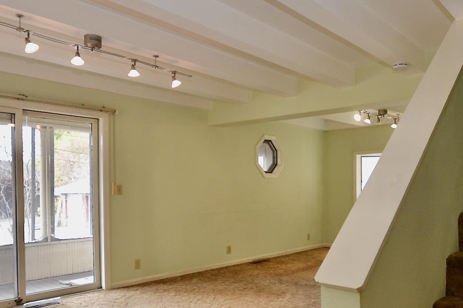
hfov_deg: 63.7
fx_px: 373
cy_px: 192
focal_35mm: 29
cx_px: 234
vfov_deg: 44.6
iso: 400
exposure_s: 1/60
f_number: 4
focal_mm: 10
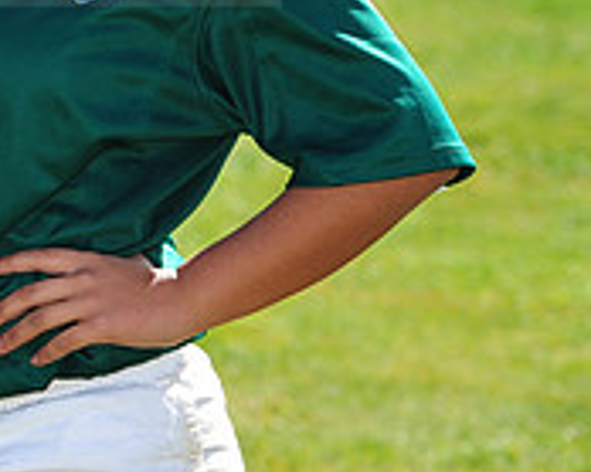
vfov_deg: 4.7
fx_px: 5751
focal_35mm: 329
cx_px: -377
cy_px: -95
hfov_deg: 5.8
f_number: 5.6
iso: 200
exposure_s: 1/400
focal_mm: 105
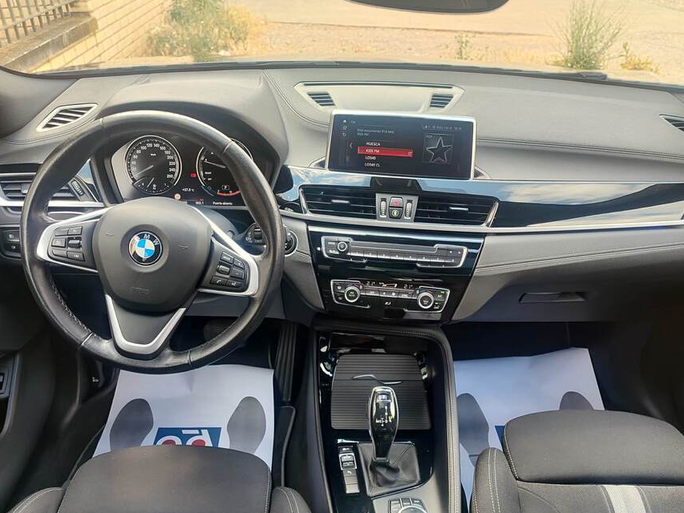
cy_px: 300
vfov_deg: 46.6
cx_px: 332
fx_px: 593
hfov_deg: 59.9
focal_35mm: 30
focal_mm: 5.95
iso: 73
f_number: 1.89
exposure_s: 1/100
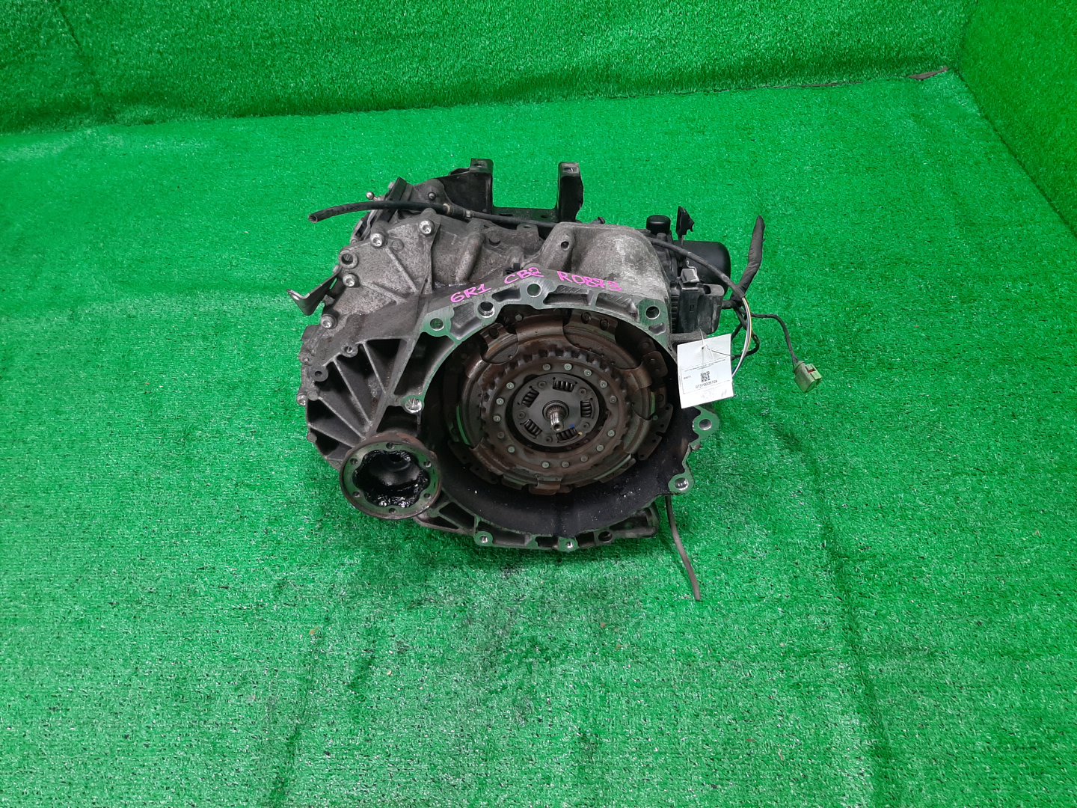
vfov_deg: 53.1
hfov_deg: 67.3
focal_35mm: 26
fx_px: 809
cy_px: 404
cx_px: 538
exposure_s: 1/50
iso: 107
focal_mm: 3.93
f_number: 1.7
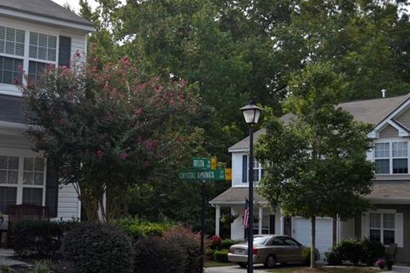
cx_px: 152
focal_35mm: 63
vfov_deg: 21.6
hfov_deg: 31.7
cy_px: 107
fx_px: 718
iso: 800
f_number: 3.8
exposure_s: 1/3200
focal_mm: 22
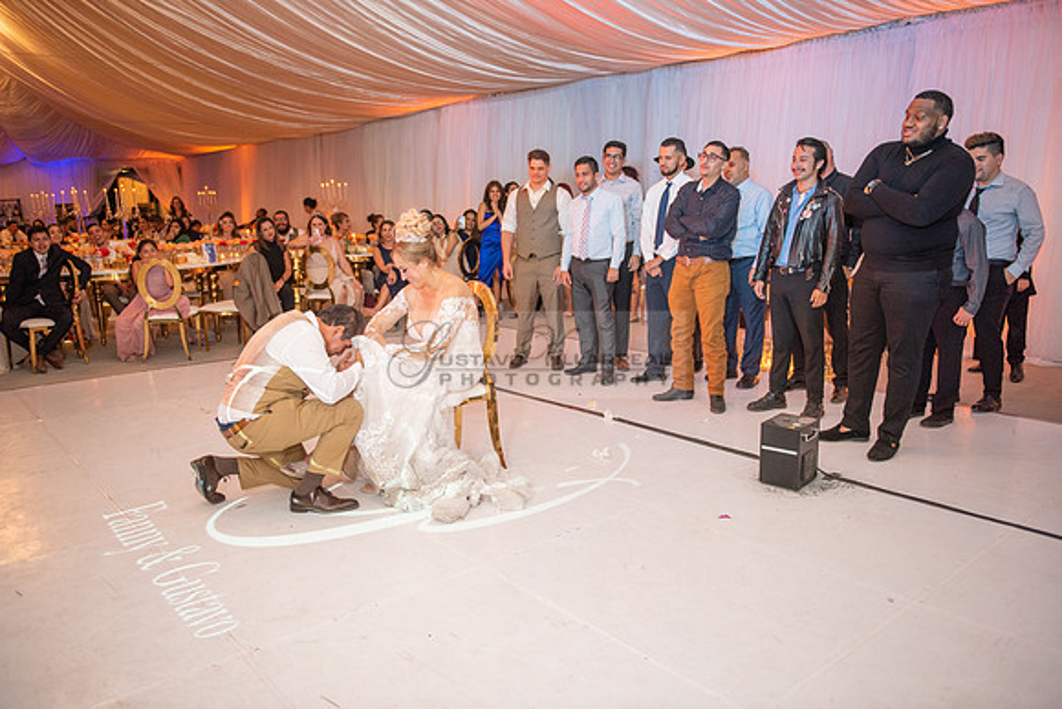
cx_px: 531
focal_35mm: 27
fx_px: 797
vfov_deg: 48.0
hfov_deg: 67.4
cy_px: 354
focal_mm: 27
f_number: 2.8
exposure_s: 1/160
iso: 1000
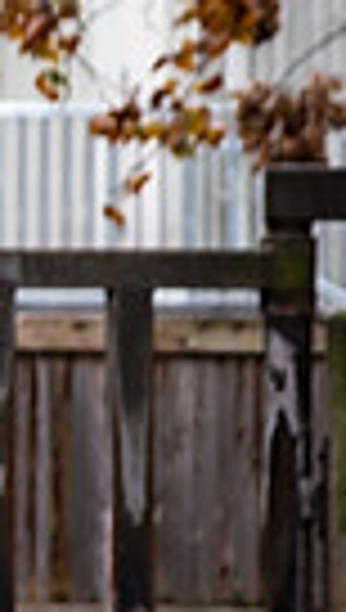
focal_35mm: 891
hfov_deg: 1.4
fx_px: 14461
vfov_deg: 2.4
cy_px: 286
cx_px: -939
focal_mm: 200
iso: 125
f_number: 2.8
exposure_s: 1/250
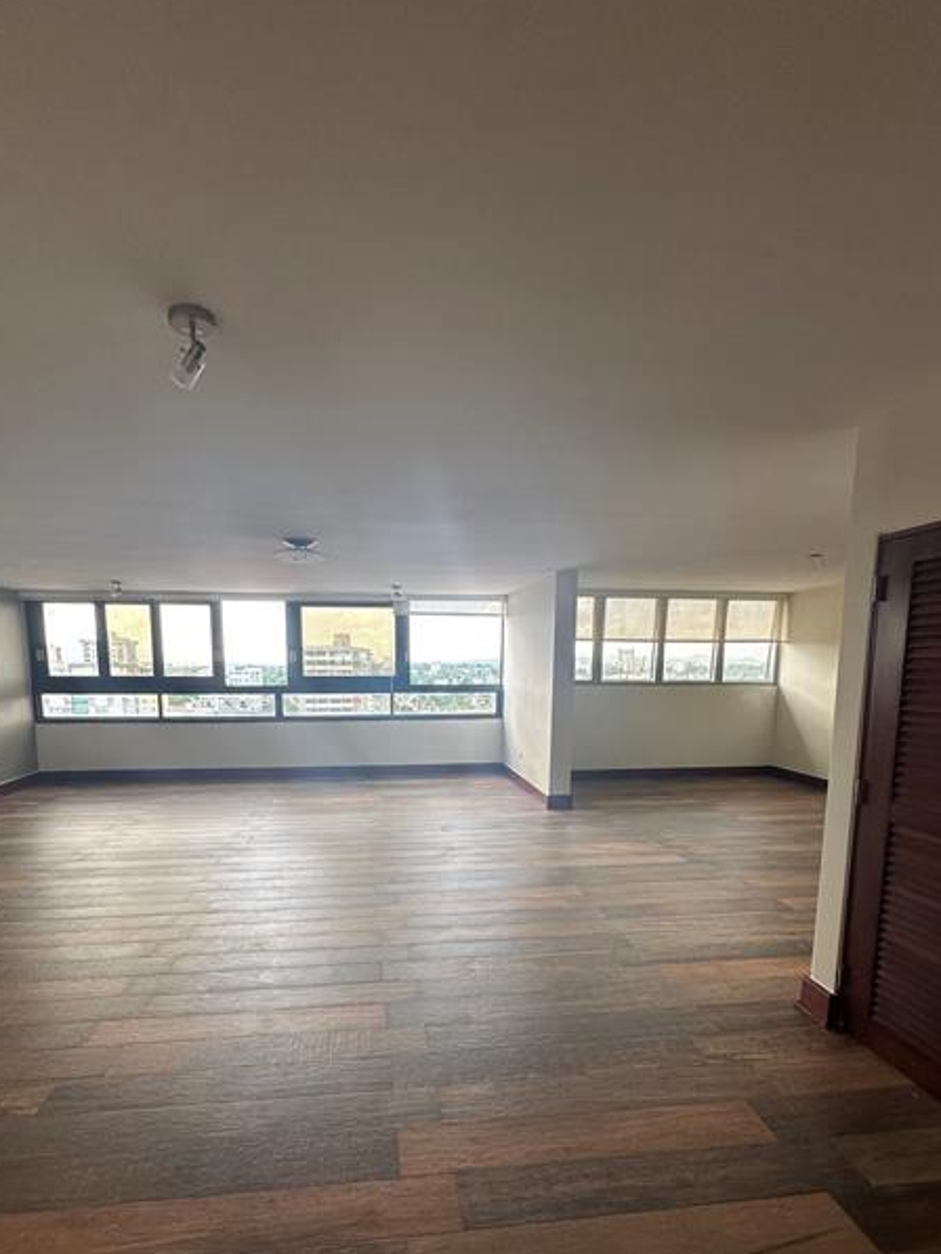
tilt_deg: -8.8
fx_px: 652
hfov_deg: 71.5
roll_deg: -0.5
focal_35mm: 18
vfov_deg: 86.5
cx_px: 441
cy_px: 762
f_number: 2.2
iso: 50
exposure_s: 1/99
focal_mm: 2.22
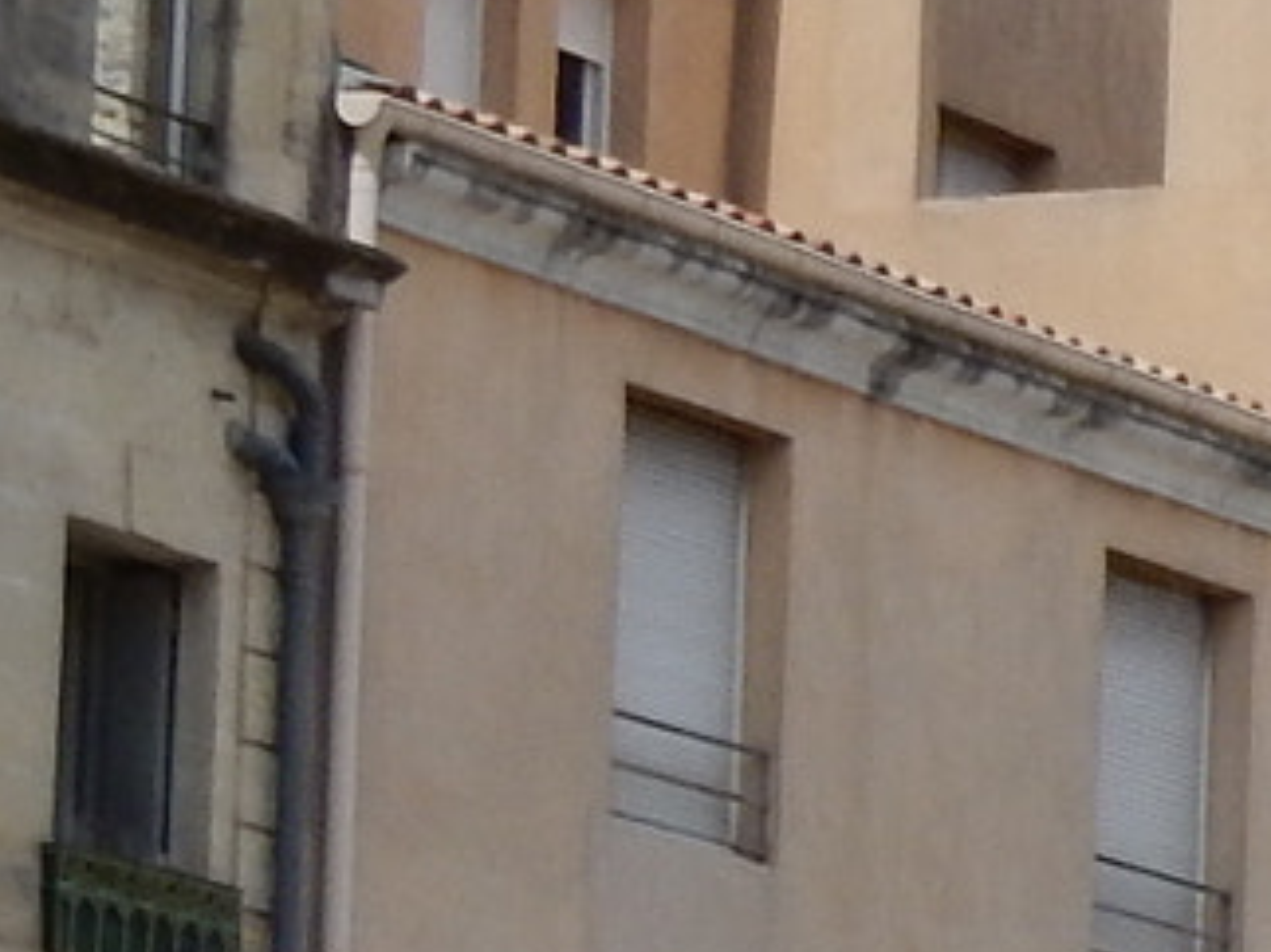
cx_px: 3581
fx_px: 13984
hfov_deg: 5.0
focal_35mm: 381
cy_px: 1762
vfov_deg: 3.9
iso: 125
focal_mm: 10.7
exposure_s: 1/1250
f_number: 4.5
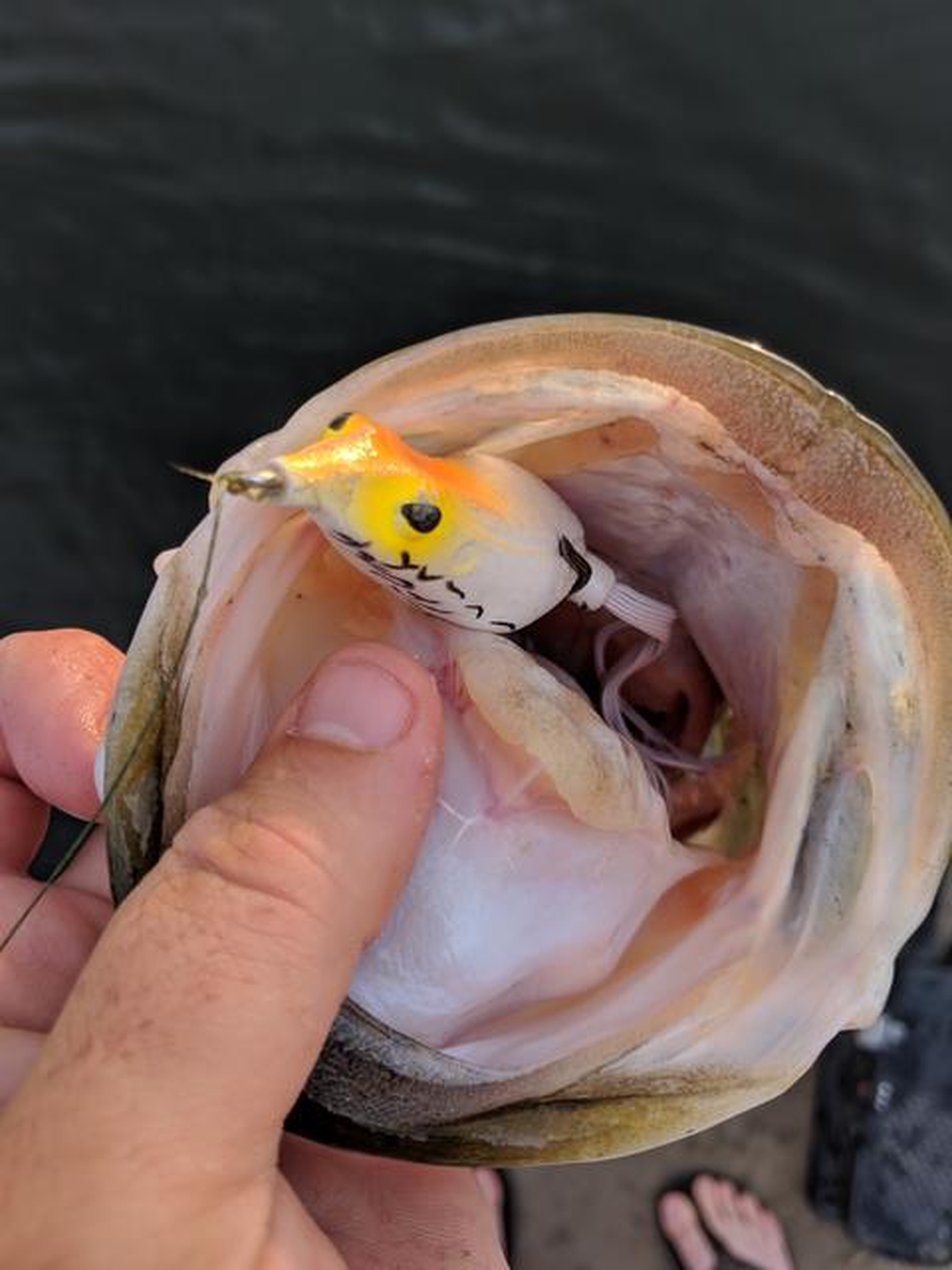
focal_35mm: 27
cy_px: 635
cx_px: 476
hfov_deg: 51.4
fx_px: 990
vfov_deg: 65.3
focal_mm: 4.44
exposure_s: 1/120
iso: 52
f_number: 1.8
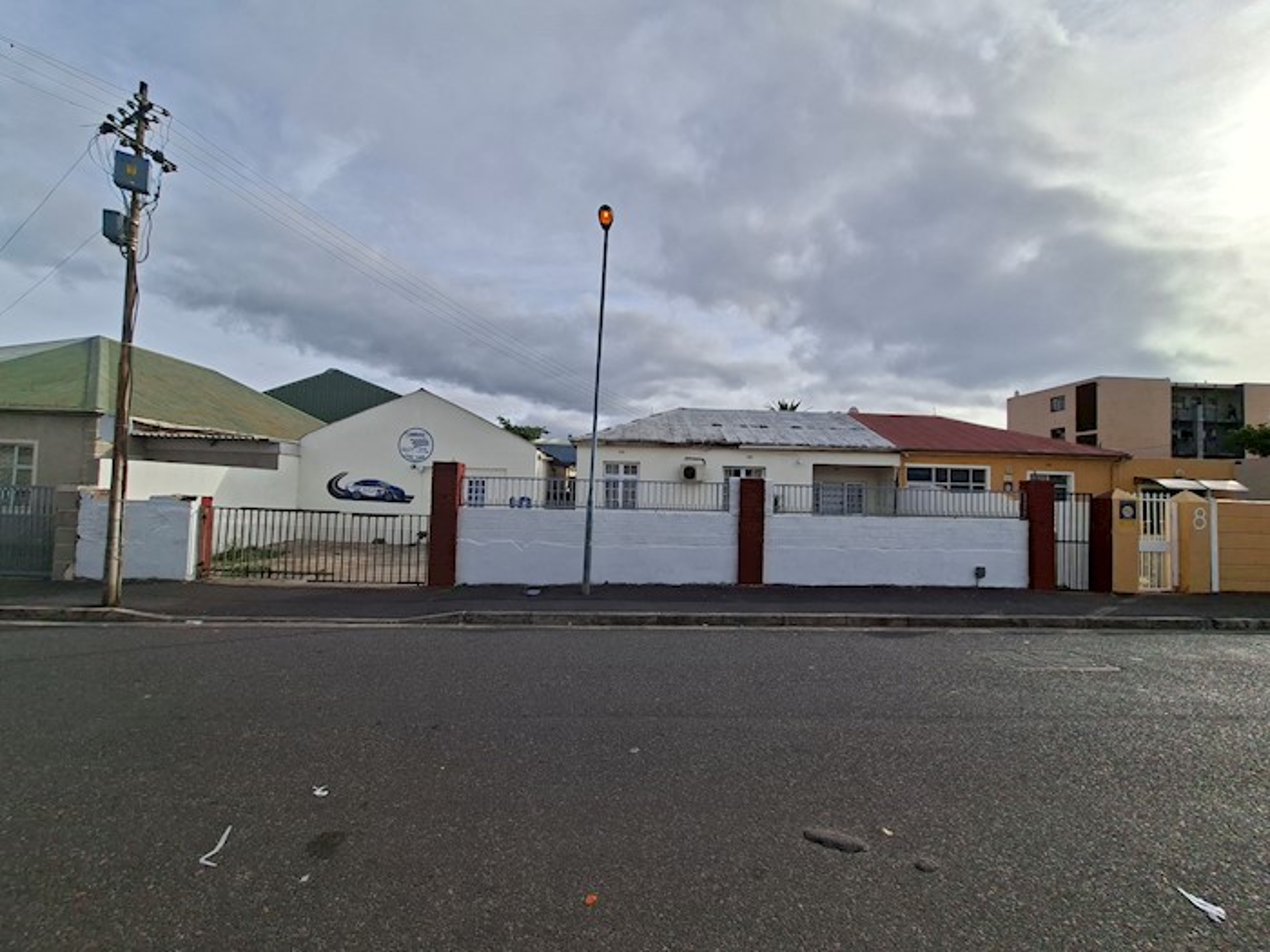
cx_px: 635
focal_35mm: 13
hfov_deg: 106.2
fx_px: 477
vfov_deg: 89.9
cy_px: 476
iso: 40
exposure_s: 1/2137
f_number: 2.2
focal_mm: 1.74
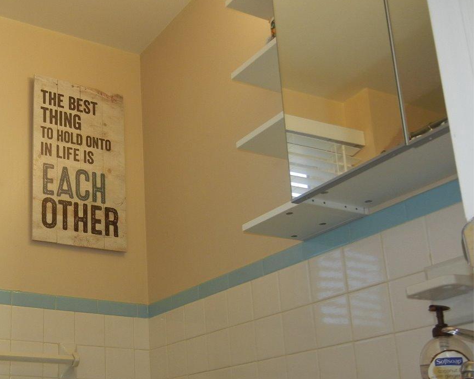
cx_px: 78
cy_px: 282
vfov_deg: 30.3
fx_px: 687
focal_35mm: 49
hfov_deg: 36.4
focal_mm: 5.4
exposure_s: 1/102
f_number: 3.5
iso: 160
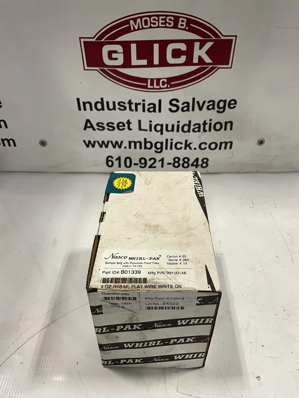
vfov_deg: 67.3
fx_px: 299
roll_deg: -1.3
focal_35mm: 26
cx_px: 150
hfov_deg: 53.1
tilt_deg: -39.1
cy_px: 199
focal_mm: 4.2
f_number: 1.6
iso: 100
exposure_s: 1/60
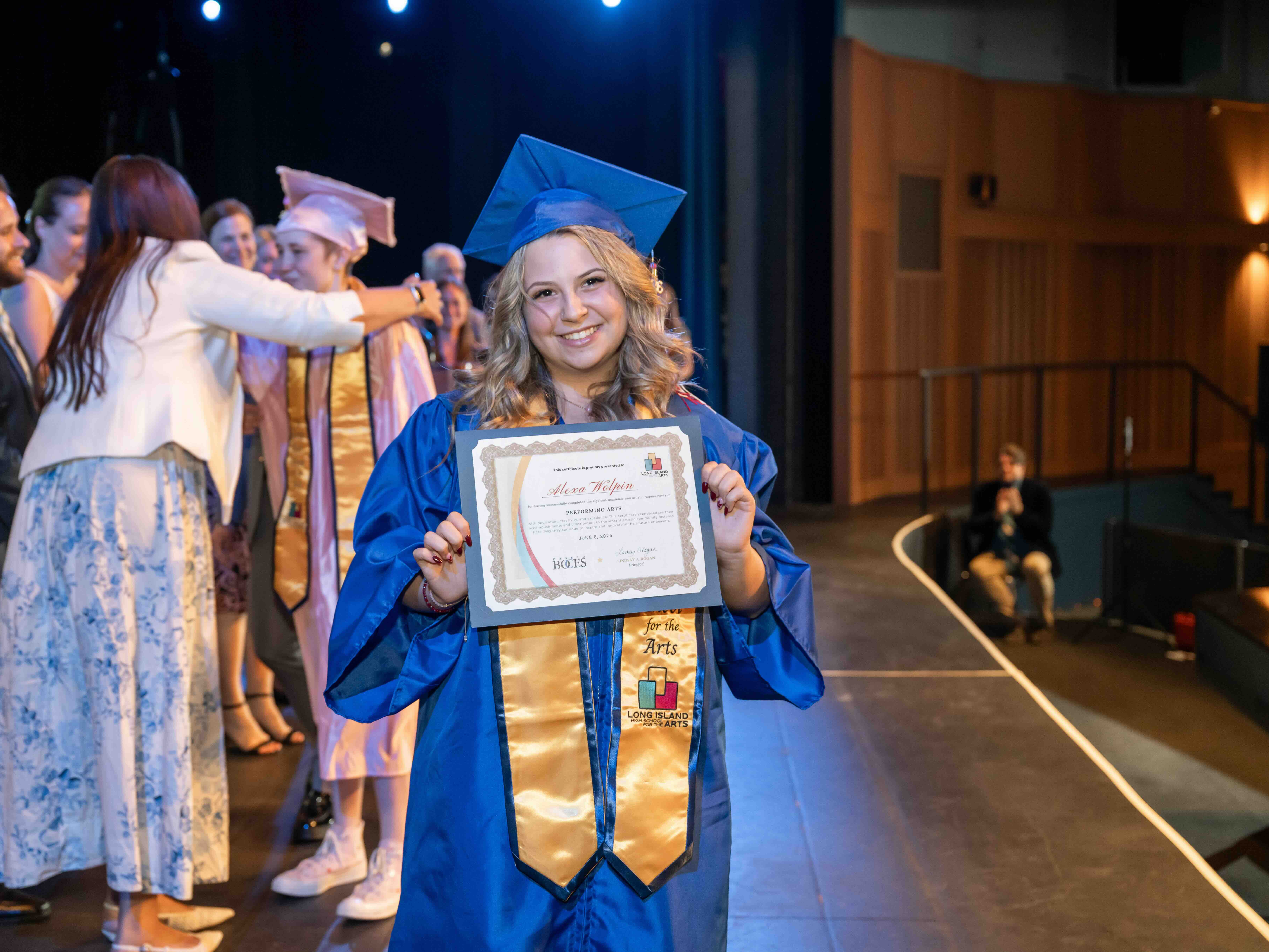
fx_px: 1613
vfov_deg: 32.9
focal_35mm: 44
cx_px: 562
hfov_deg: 42.9
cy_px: 481
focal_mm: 40
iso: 1600
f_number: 3.5
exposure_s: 1/250
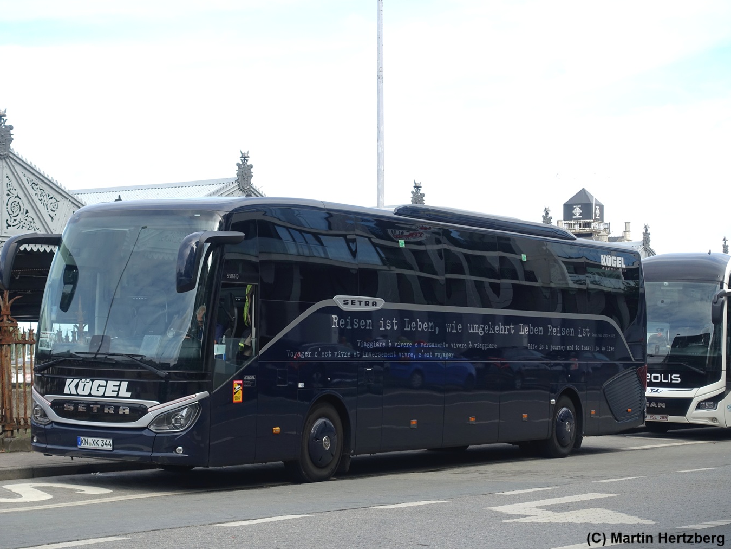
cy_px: 274
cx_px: 320
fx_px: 1605
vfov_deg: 19.4
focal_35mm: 76
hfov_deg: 25.6
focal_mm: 25.7
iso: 125
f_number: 4
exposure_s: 1/500
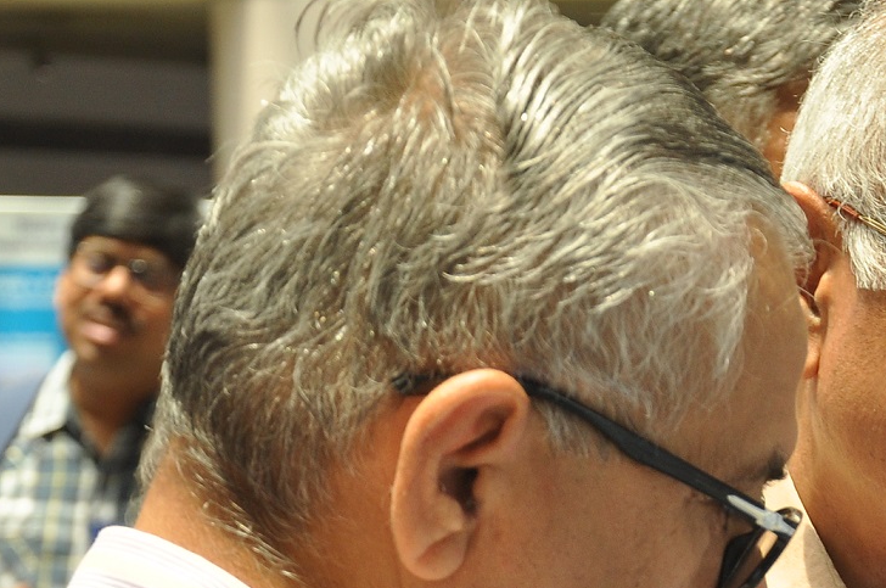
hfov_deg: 9.8
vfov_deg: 6.6
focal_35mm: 208
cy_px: 638
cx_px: 1033
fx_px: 5111
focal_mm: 48
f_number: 5.6
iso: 400
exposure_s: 1/125
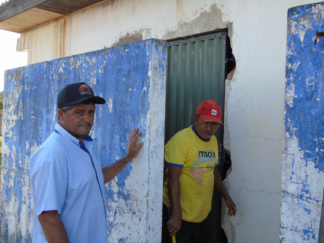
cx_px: 162
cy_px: 122
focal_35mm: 40
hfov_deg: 46.8
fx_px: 374
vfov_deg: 36.0
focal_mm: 7.1
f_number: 3.9
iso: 80
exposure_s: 1/125
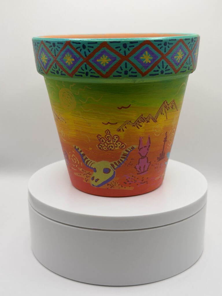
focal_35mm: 48
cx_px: 111
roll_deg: -0.8
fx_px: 410
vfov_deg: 39.7
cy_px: 148
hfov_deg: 30.3
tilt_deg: -16.0
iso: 64
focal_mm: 6.76
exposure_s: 1/699
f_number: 1.78
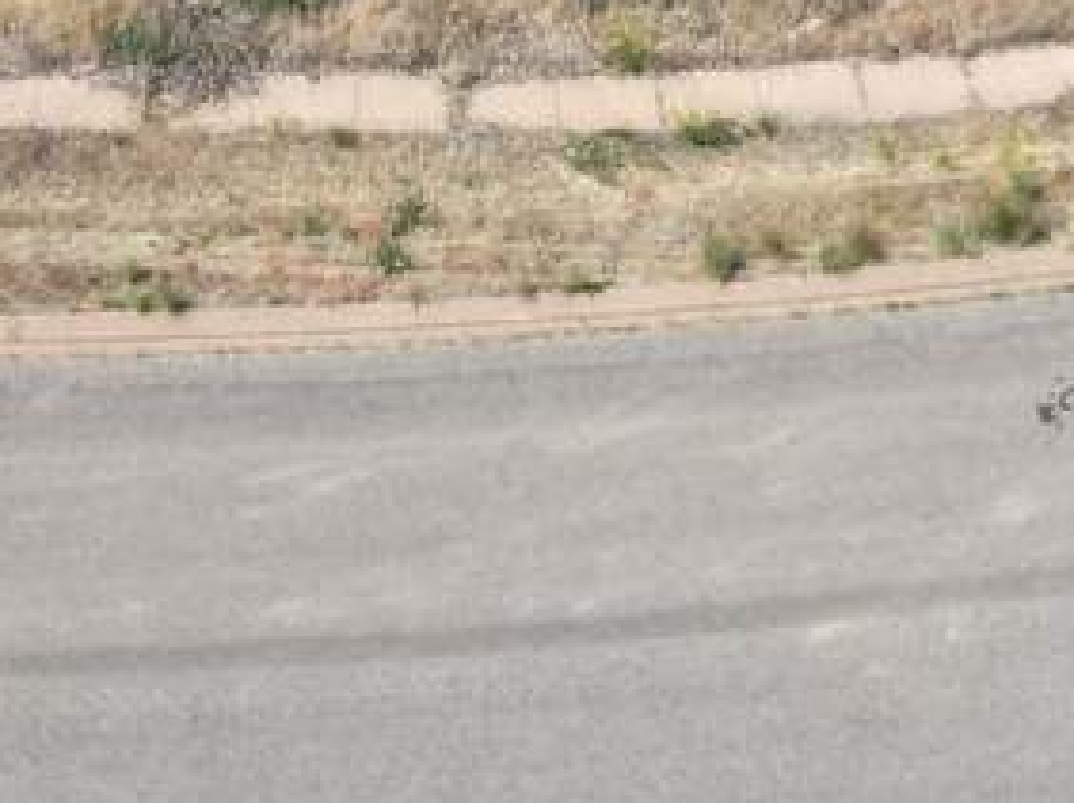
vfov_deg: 12.2
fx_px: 3379
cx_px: 686
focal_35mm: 109
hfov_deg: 18.0
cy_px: -742
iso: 100
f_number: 1.7
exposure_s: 1/2500
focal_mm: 6.72
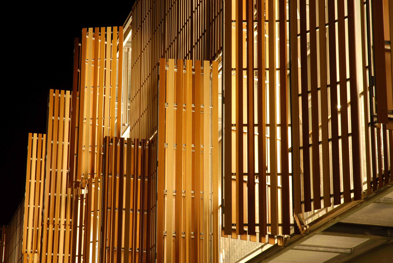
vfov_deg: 13.1
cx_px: 196
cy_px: 132
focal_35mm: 105
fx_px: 1148
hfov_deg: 19.4
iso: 100
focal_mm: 70
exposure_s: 10
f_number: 8
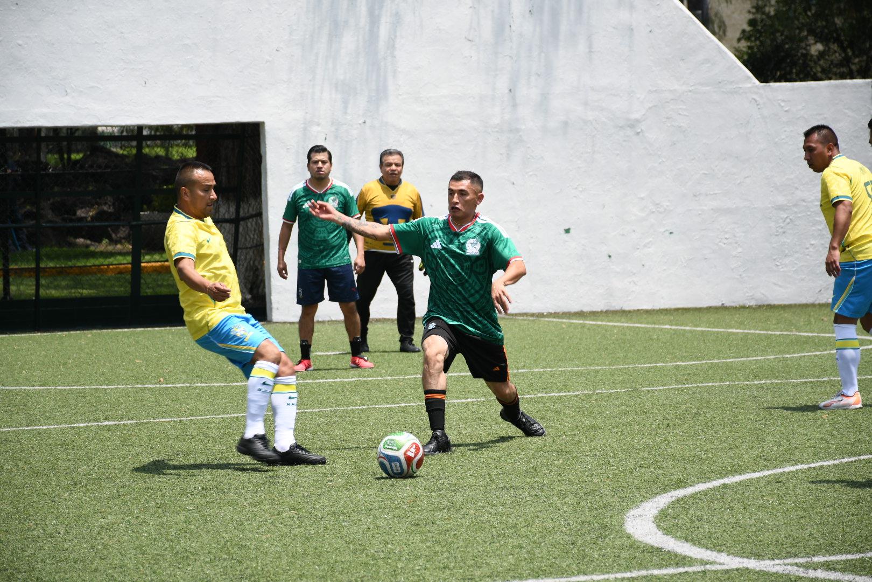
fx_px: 4069
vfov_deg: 8.2
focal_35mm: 168
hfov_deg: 12.2
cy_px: 291
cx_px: 436
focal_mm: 112
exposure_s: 1/500
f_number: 5.6
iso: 160
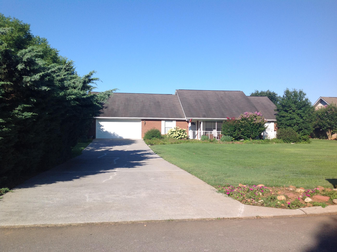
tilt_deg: +2.6
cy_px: 126
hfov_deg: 52.7
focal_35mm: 35
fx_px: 340
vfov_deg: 40.6
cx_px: 168
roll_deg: -0.7
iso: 50
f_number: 2.4
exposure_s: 1/1439
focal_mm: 4.28
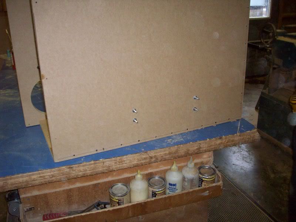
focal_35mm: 37
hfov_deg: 50.1
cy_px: 111
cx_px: 148
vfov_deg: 38.7
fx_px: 316
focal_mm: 6.2
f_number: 2.8
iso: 200
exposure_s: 1/64
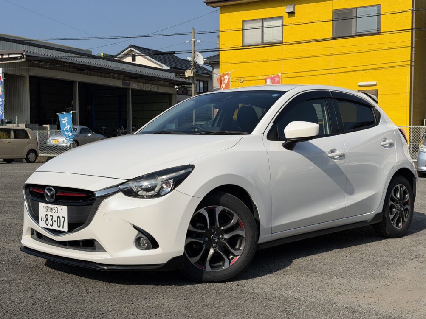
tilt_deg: -2.1
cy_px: 162
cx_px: 213
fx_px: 603
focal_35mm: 49
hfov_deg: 38.9
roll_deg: +0.1
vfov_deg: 29.7
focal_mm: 6.76
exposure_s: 1/9901
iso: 64
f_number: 1.78
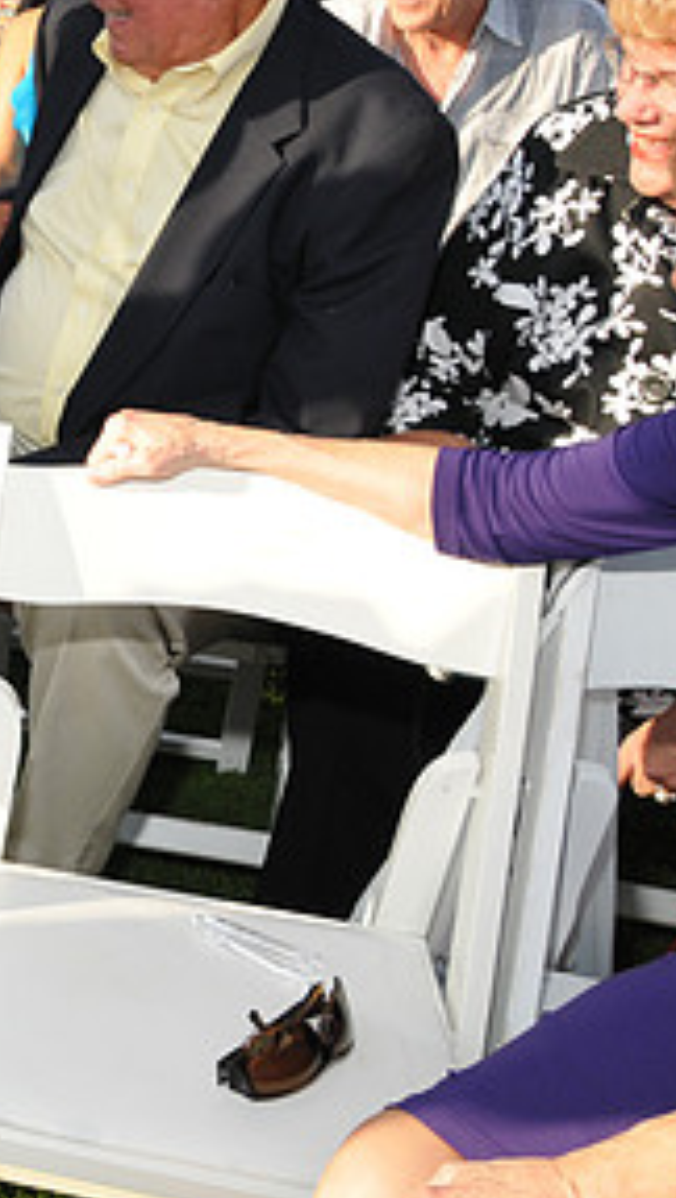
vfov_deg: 36.3
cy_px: 432
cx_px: -459
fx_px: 1812
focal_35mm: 57
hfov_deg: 17.9
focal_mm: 18
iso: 400
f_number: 10
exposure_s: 1/250
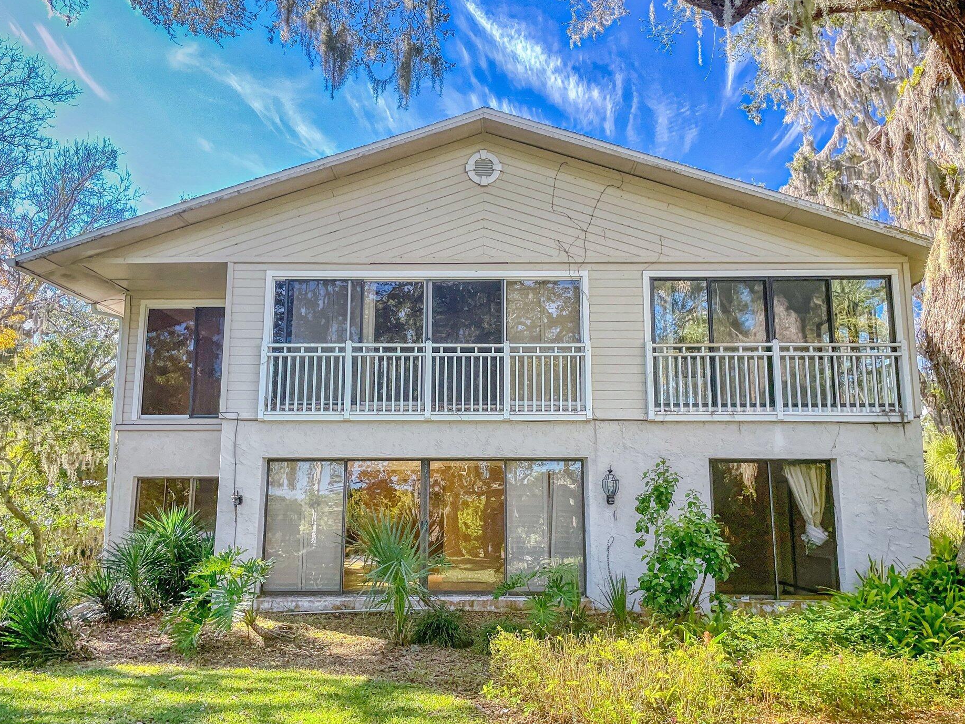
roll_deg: +0.0
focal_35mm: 29
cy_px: 365
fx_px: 808
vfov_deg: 48.2
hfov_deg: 61.7
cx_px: 481
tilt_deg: +9.1
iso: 50
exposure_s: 1/1366
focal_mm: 4.2
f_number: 1.6
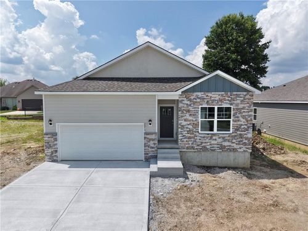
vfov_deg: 56.8
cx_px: 154
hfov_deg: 71.6
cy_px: 116
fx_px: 214
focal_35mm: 24
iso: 150
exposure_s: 1/6000
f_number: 1.8
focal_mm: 8.67
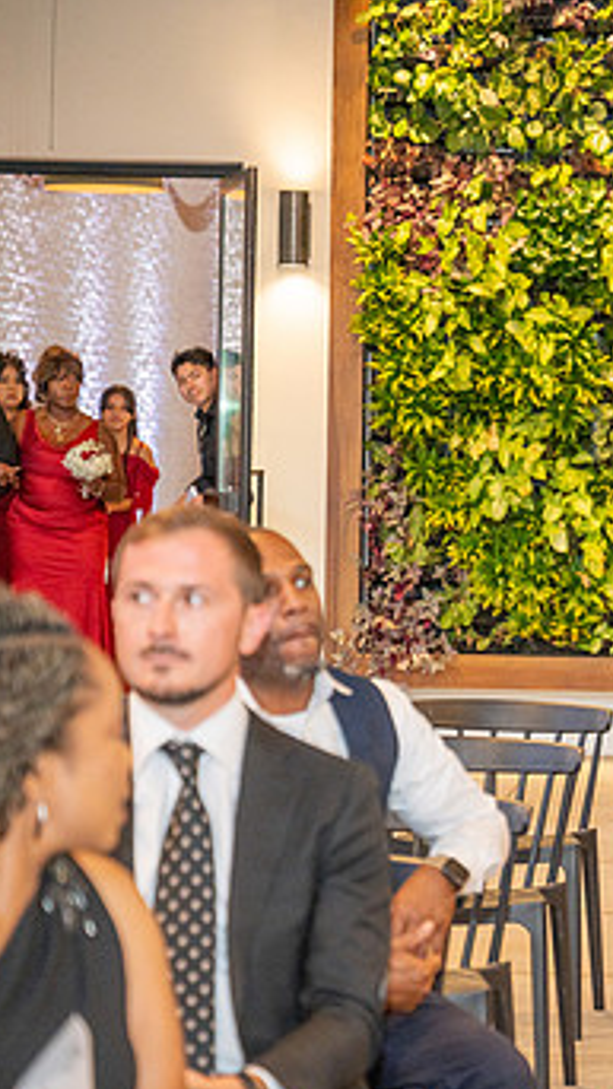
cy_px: 608
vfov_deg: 17.3
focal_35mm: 124
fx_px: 3582
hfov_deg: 9.5
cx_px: 902
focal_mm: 70
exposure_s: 1/200
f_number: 2.8
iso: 1000
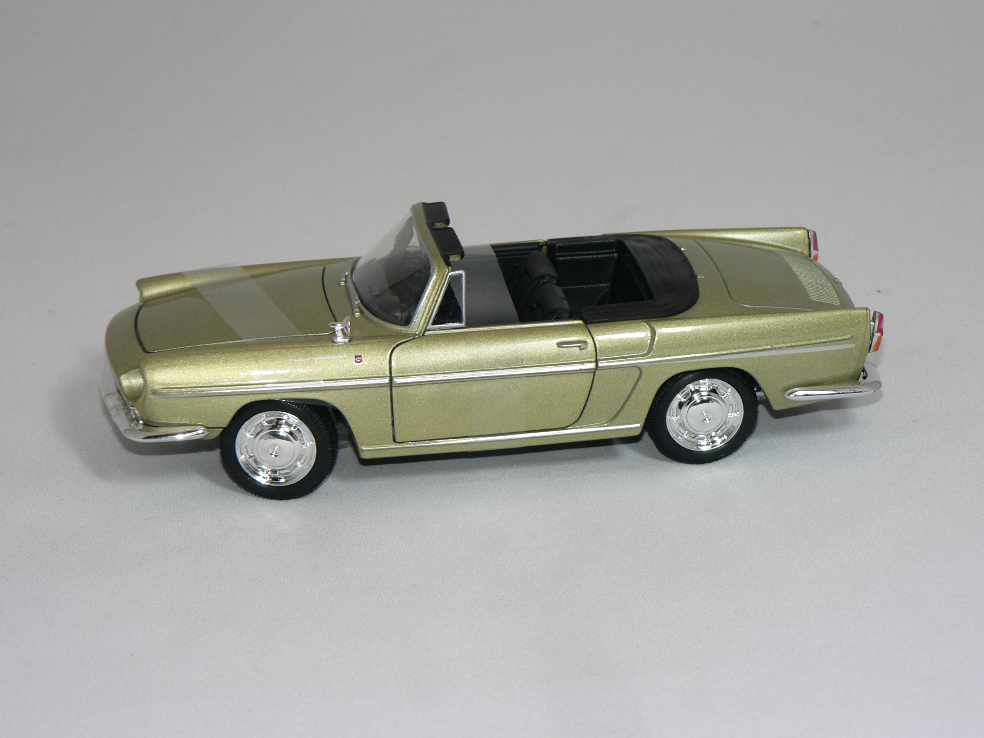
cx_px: 492
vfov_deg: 17.2
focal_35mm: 86
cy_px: 369
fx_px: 2445
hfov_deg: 22.8
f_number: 3.2
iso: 80
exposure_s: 1/60
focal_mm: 14.3
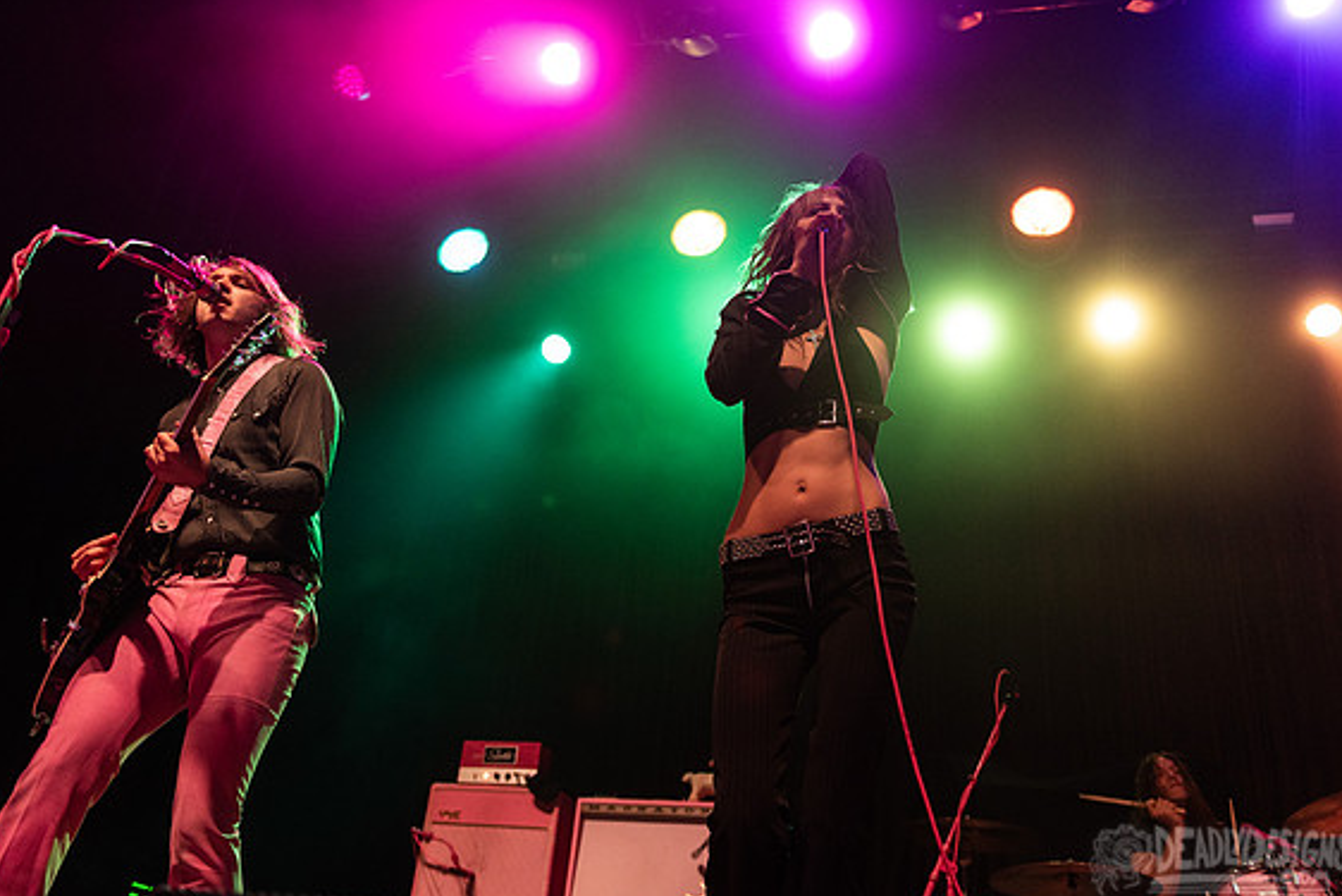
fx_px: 1193
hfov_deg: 58.7
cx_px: 681
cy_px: 448
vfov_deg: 41.1
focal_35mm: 32
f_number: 3.2
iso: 2500
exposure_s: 1/250
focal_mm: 31
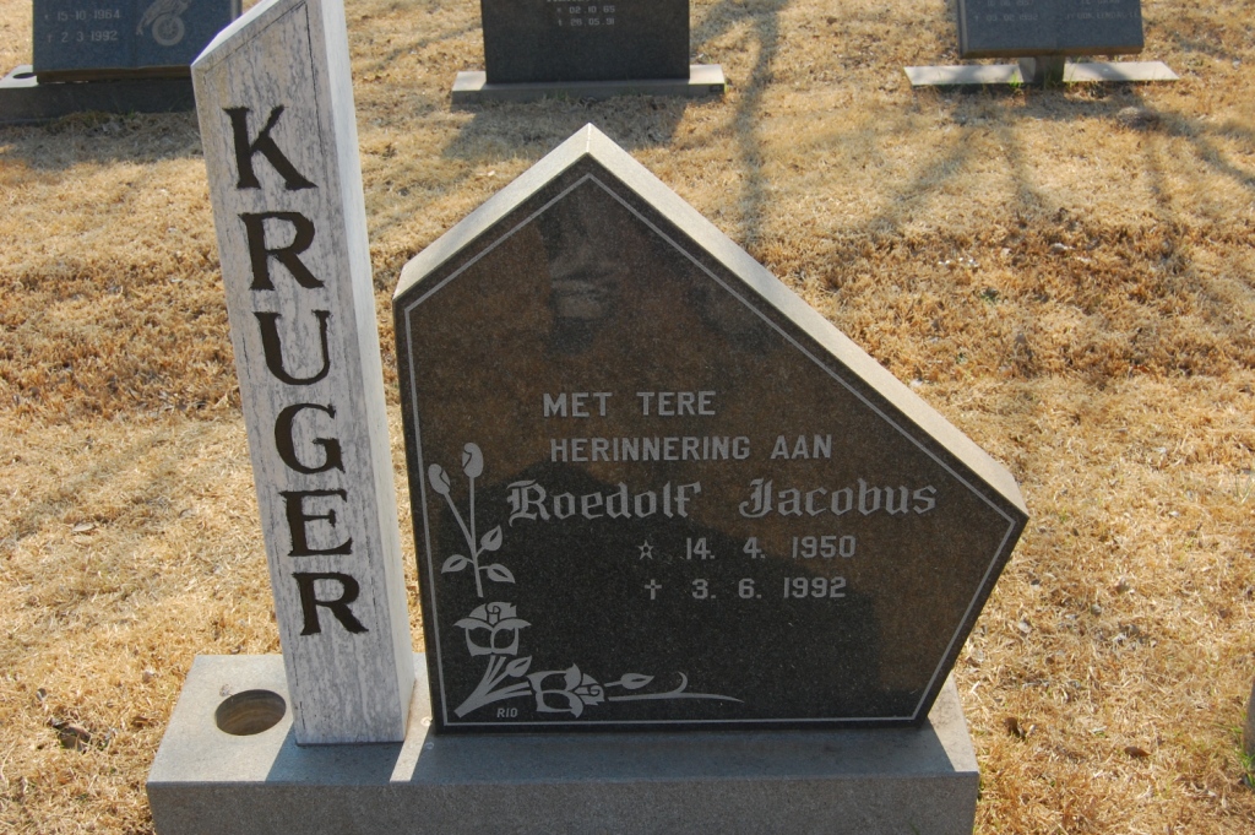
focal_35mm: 42
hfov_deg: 46.4
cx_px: 628
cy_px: 418
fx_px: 1463
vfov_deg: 31.8
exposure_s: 1/500
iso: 400
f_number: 7.1
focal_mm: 28
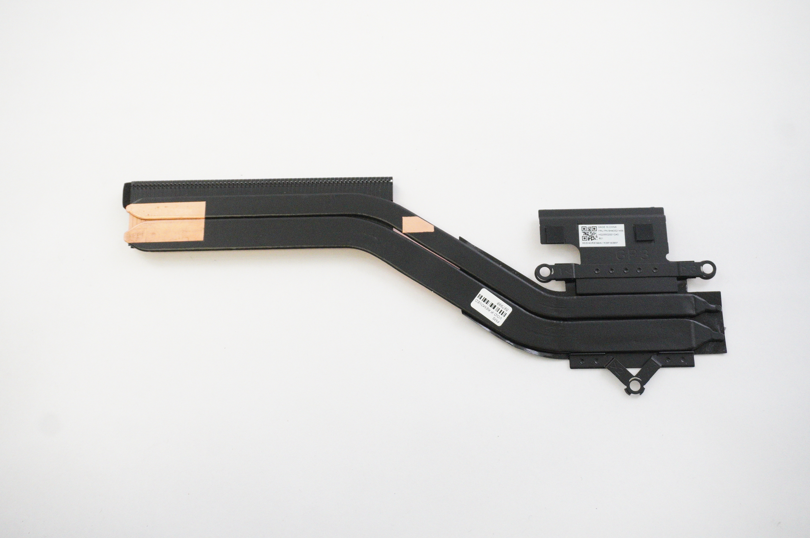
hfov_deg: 48.0
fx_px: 910
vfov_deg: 33.0
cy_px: 269
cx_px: 405
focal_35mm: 40
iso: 6400
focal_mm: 27
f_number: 5.6
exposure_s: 1/320
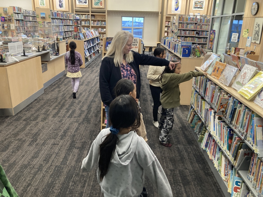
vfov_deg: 49.7
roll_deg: -3.2
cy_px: 98
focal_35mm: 28
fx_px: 213
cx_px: 132
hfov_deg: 63.4
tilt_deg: -19.6
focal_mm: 3.99
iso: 125
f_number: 1.8
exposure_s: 1/60
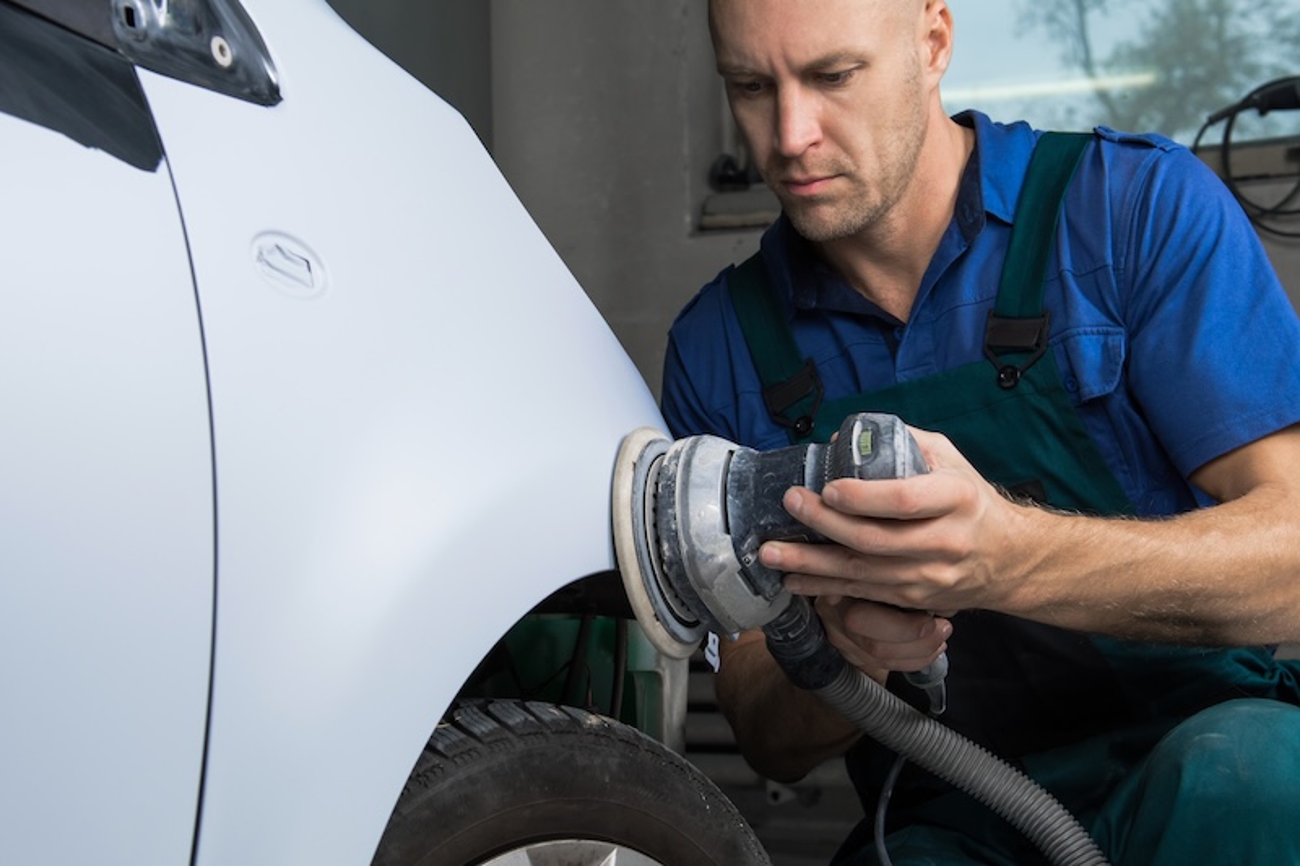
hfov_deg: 35.1
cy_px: 433
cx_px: 650
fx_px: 2058
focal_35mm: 57
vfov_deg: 23.8
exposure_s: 1/160
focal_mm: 38
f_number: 4.5
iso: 280
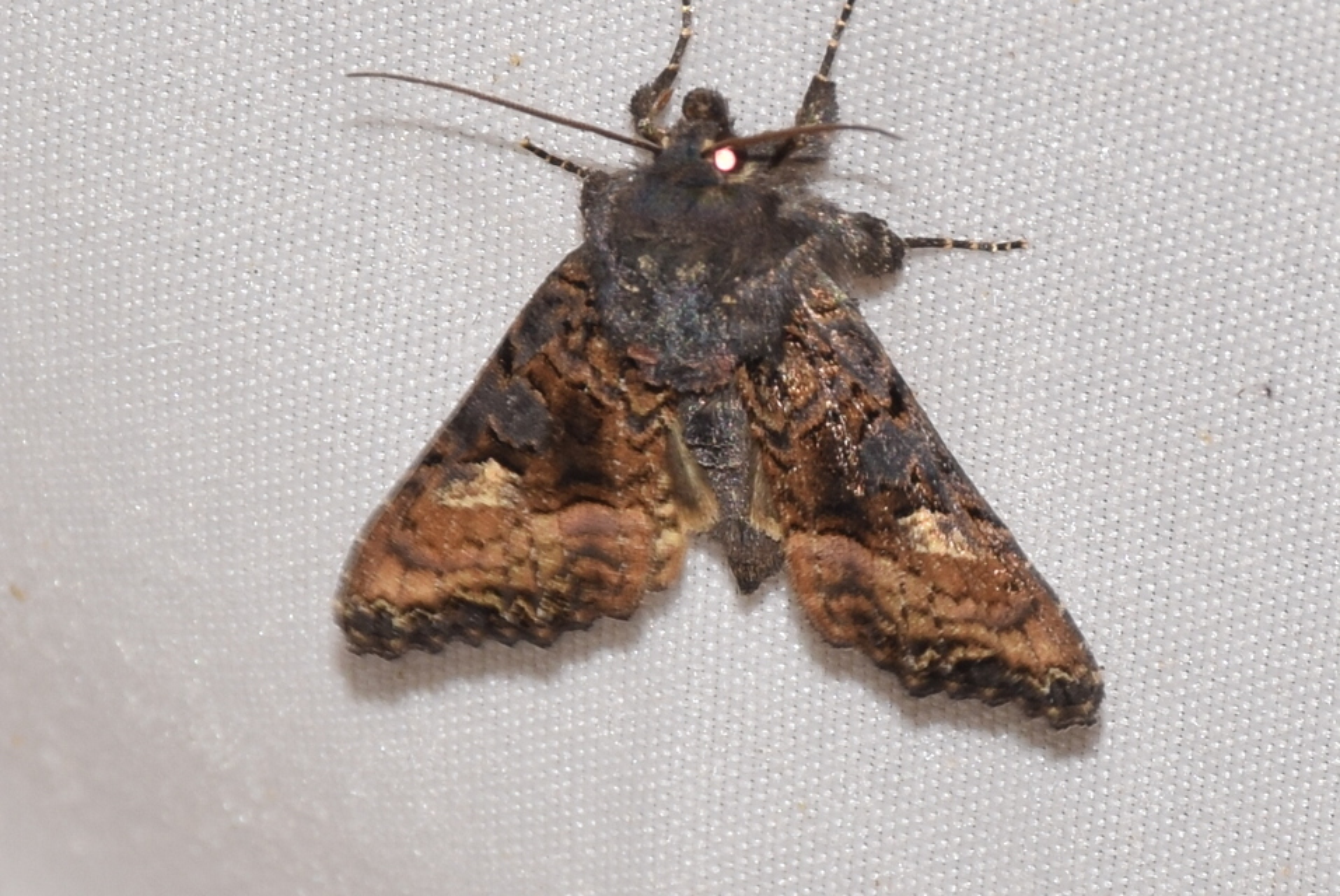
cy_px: 448
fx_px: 7824
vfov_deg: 6.6
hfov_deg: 9.8
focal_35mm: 210
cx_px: 670
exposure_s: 1/160
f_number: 11
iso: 100
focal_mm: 140
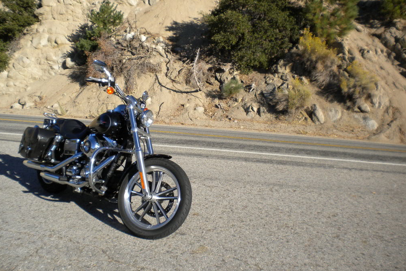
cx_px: 202
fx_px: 417
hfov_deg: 51.9
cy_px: 140
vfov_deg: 36.0
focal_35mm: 37
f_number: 4.6
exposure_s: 1/617
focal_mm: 6.3
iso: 80
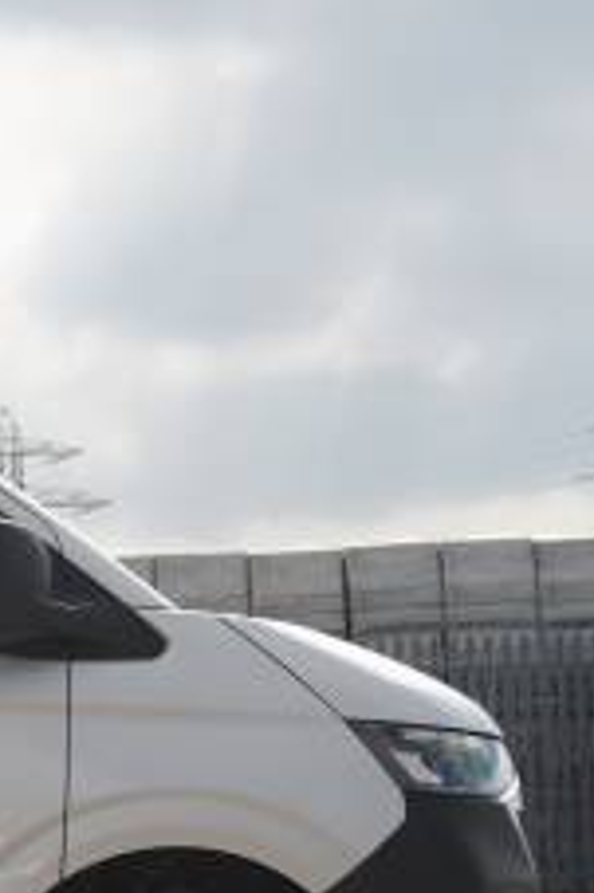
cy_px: 736
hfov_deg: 9.2
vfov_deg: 14.6
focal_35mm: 139
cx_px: -570
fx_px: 3455
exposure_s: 1/250
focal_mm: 33
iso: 100
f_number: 6.3
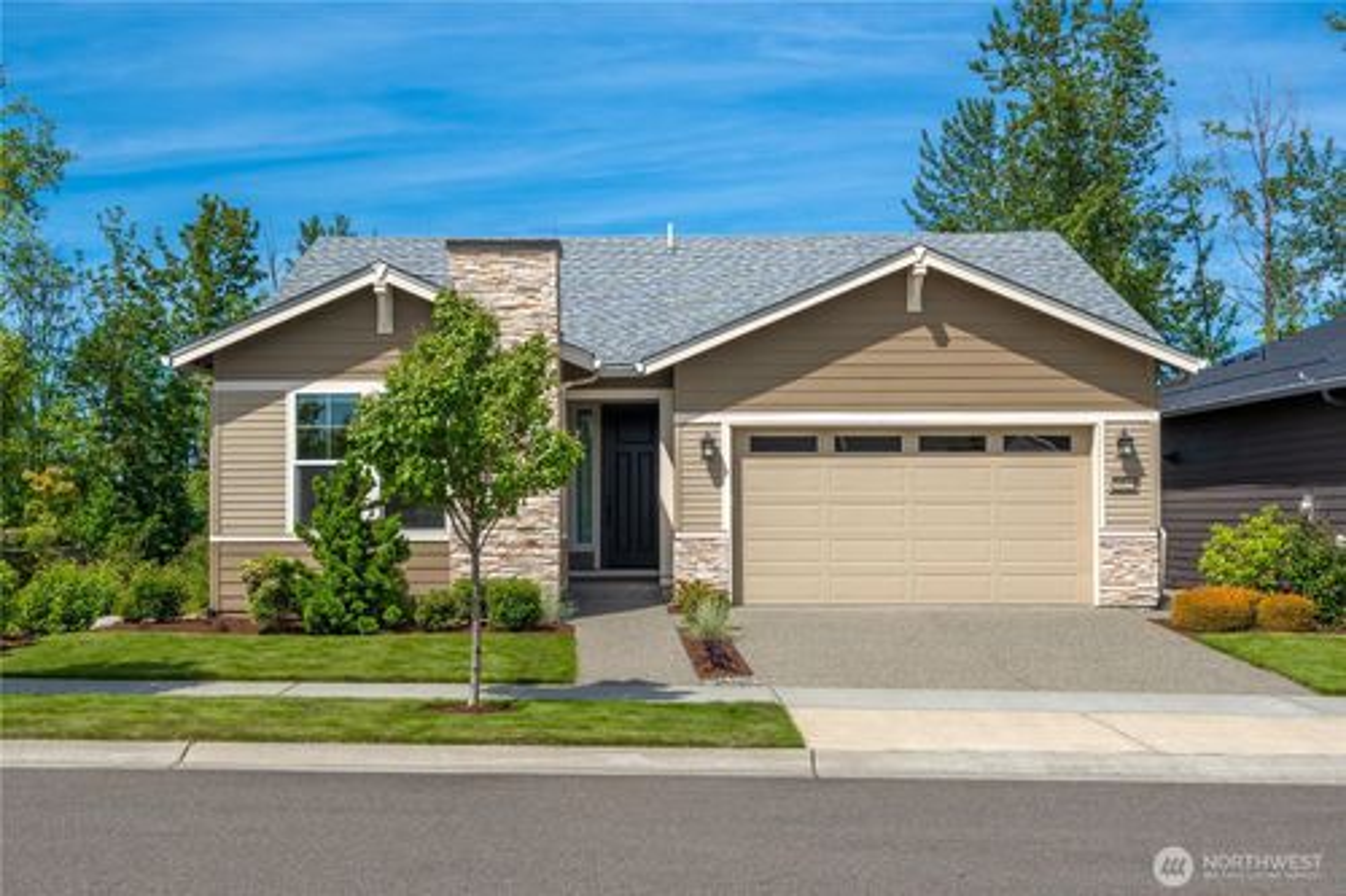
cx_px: 673
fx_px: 897
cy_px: 448
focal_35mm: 24
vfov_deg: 53.1
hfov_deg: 73.8
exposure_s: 1/500
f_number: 8
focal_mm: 24
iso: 100
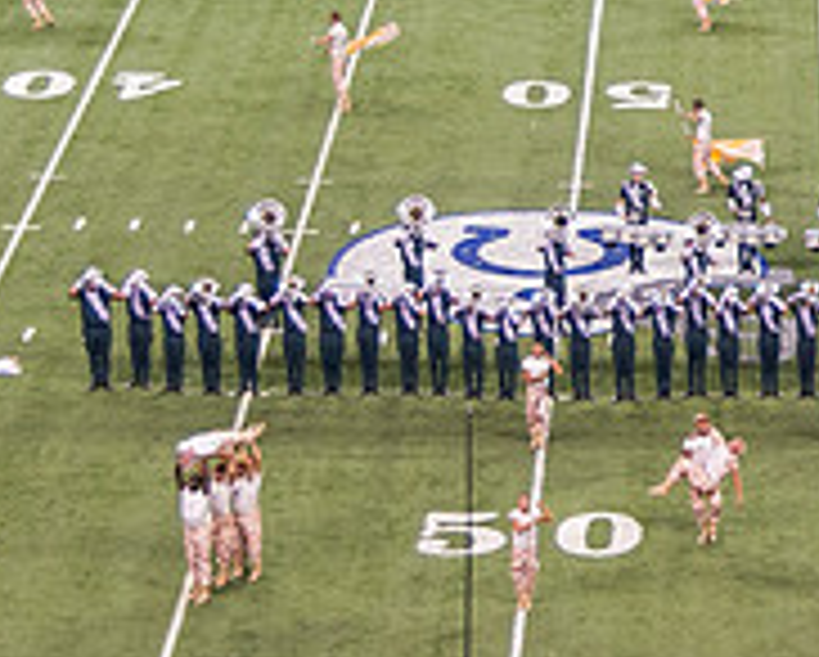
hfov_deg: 9.0
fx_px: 5047
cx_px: 1364
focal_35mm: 208
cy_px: 301
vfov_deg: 7.4
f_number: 4.5
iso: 800
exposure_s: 1/200
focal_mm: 45
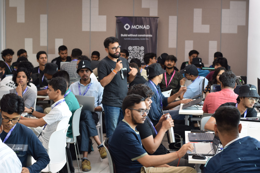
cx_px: 130
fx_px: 542
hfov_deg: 27.0
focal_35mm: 75
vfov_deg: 18.2
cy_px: 86
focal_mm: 50
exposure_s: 1/80
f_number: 4.5
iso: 400
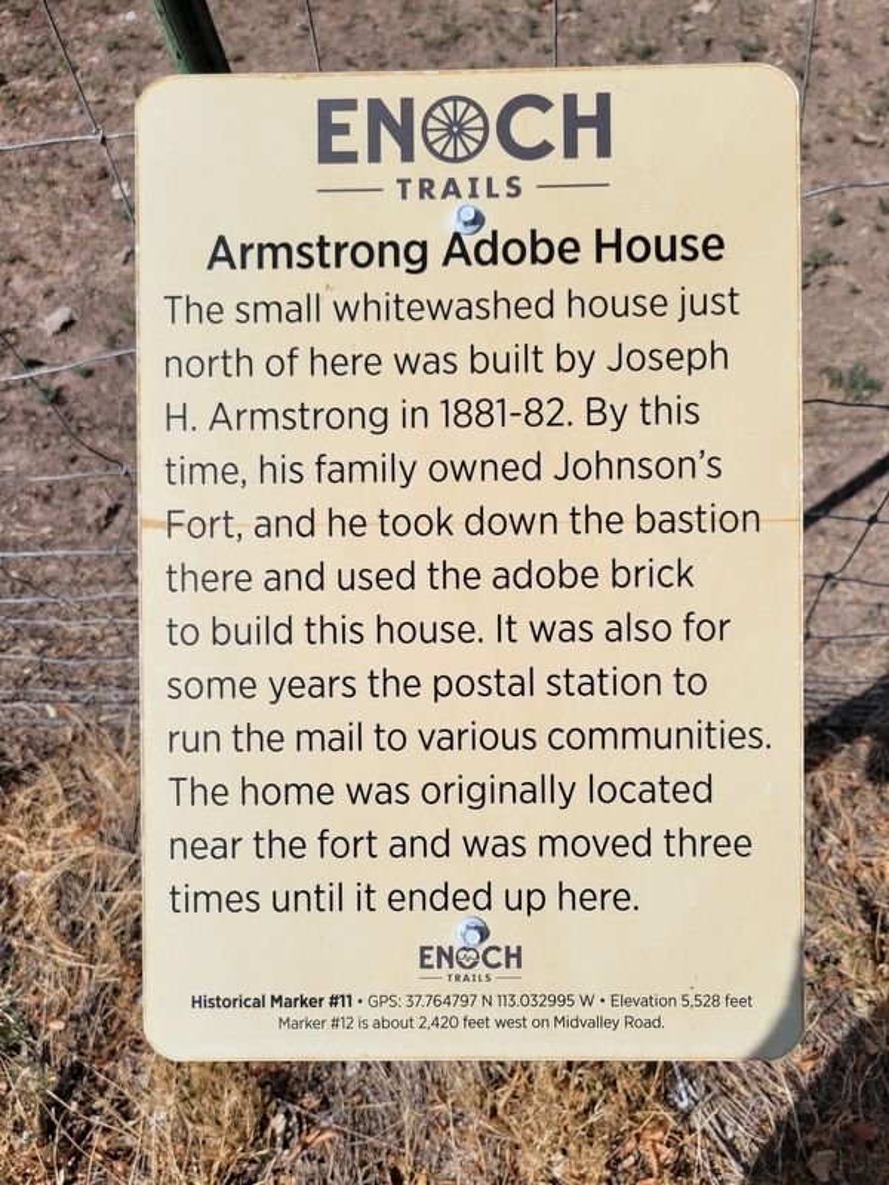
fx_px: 890
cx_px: 444
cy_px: 592
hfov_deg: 53.1
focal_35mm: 26
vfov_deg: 67.3
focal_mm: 5.4
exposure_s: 1/6003
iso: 40
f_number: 1.8
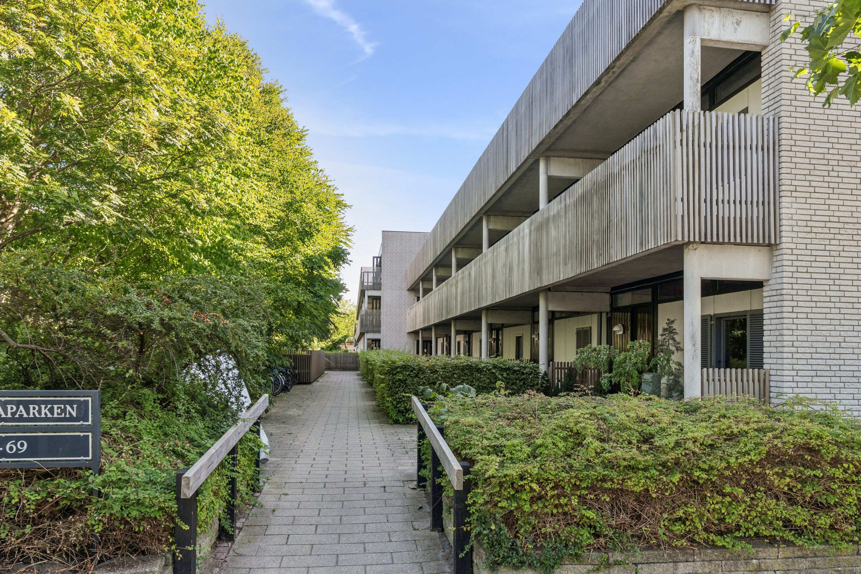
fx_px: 556
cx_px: 430
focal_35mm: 23
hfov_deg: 75.5
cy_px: 287
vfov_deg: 54.6
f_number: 7.1
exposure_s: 1/250
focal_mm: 15.5
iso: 400
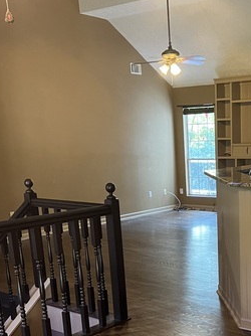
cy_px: 269
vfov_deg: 35.6
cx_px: 225
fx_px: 503
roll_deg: +1.4
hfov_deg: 27.0
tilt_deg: -14.6
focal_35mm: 52
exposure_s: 1/40
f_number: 1.5
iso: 500
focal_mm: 5.7
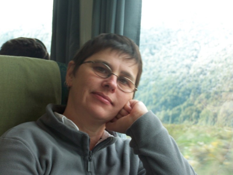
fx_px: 505
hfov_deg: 26.0
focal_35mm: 75
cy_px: 88
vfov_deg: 19.6
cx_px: 116
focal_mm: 12.4
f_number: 3.2
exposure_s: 1/45
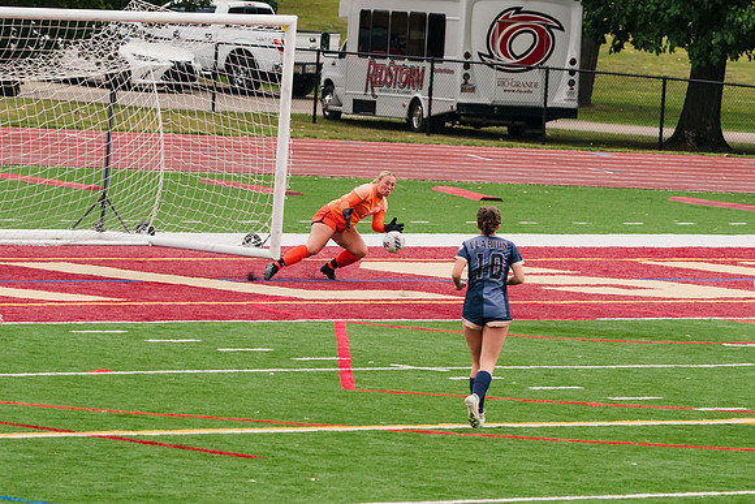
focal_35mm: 346
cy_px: 253
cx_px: 420
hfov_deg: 6.0
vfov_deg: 4.0
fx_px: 7262
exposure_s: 1/1600
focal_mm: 200
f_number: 5.6
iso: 800
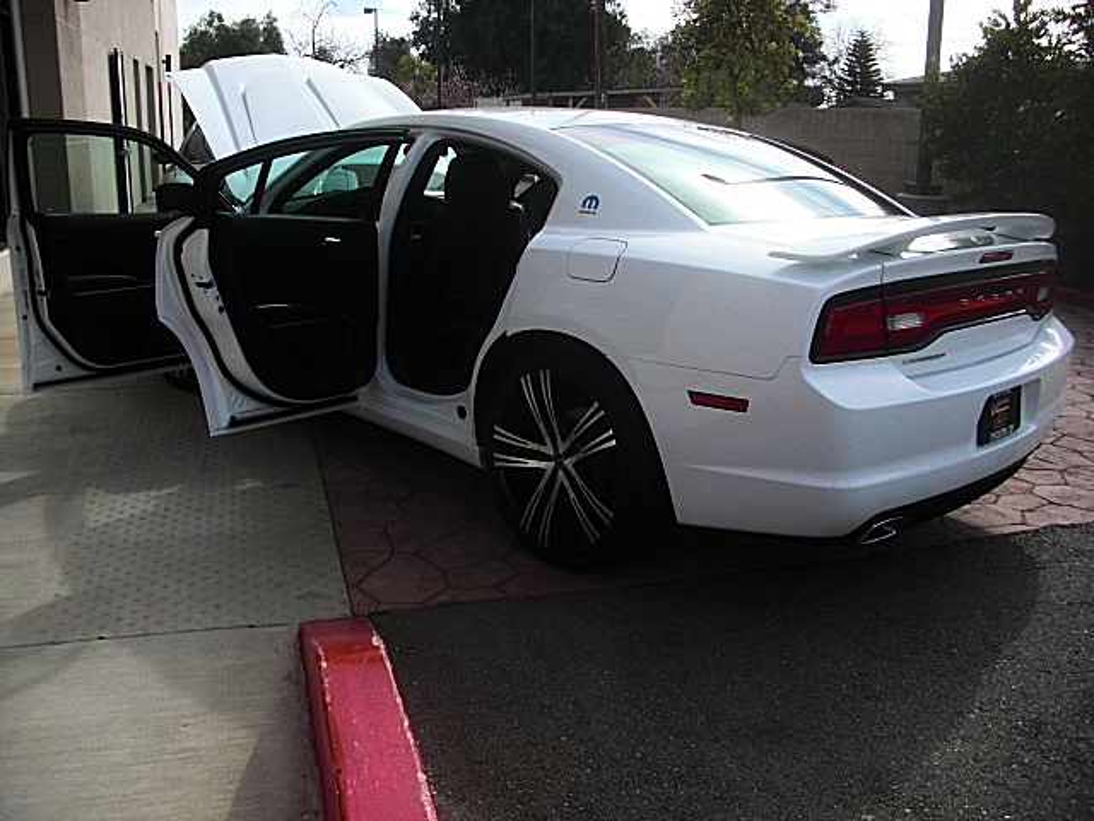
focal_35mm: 36
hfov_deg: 51.4
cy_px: 410
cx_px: 547
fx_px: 1138
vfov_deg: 39.7
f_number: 2.8
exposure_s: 1/800
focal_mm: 6.3
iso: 50
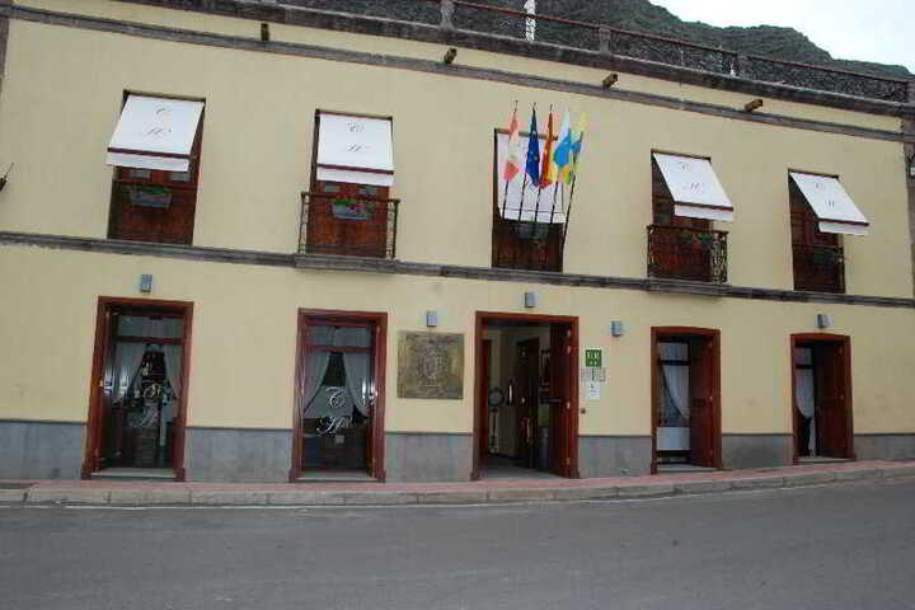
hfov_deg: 67.4
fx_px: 686
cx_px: 458
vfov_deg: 47.9
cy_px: 305
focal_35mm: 27
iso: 500
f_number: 9
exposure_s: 1/200
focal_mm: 18
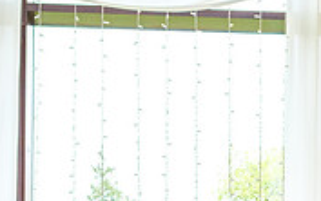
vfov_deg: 14.7
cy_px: 341
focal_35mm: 80
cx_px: 238
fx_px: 701
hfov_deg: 25.5
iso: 1250
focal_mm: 16
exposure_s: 1/160
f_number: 2.8
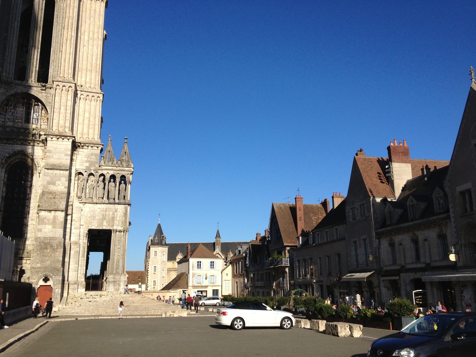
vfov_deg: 40.7
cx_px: 238
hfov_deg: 52.6
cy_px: 178
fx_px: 481
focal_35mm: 35
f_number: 2.4
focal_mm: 4.28
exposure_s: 1/2123
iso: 50
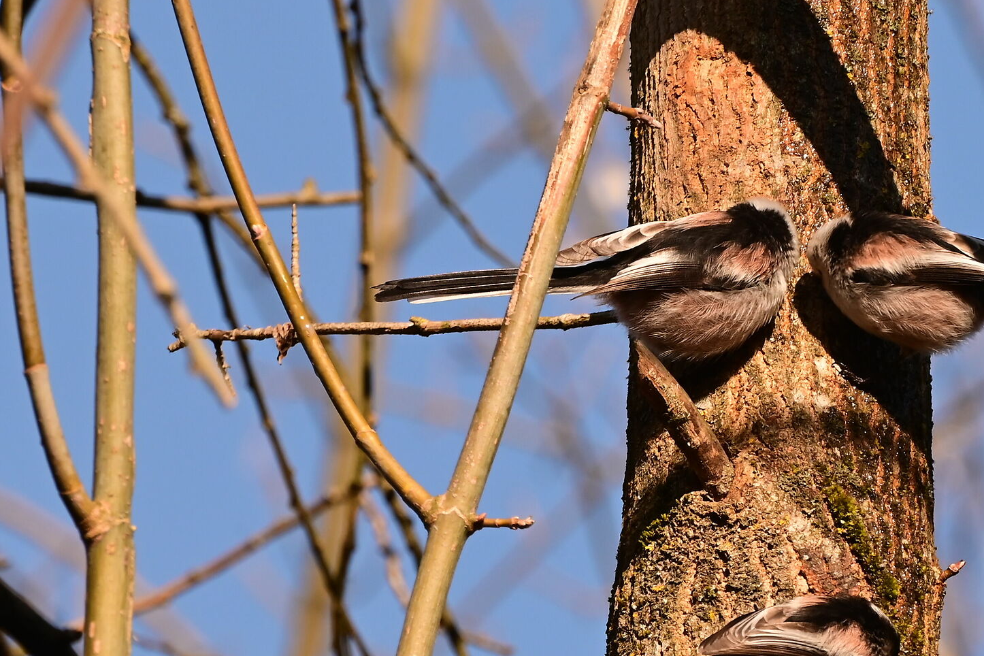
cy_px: 286
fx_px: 20416
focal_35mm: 747
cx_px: 621
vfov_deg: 1.8
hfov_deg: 2.8
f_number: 13
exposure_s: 1/250
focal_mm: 300
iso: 320
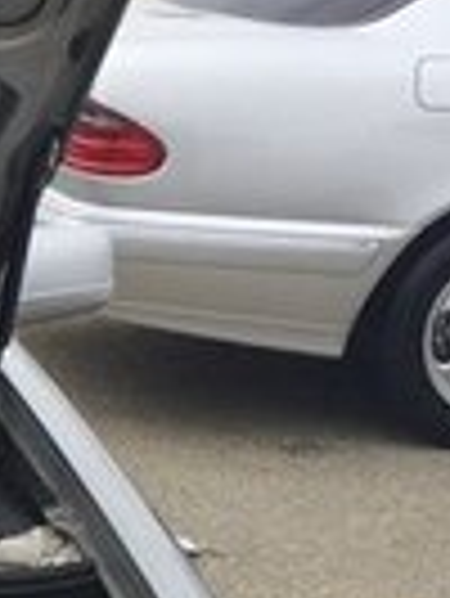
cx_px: -567
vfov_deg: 13.6
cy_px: 542
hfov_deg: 9.4
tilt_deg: -16.7
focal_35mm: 144
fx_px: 2492
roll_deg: -0.6
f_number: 2.2
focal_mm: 4.15
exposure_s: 1/1414
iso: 32
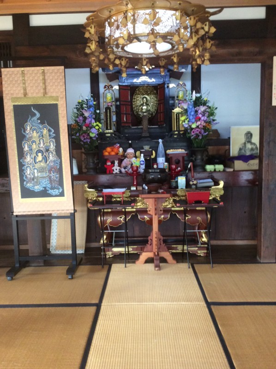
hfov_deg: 44.1
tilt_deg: -8.2
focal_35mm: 32
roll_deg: +2.0
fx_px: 341
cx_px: 138
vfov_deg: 56.9
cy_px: 184
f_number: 2.4
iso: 160
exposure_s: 1/24
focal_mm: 3.3
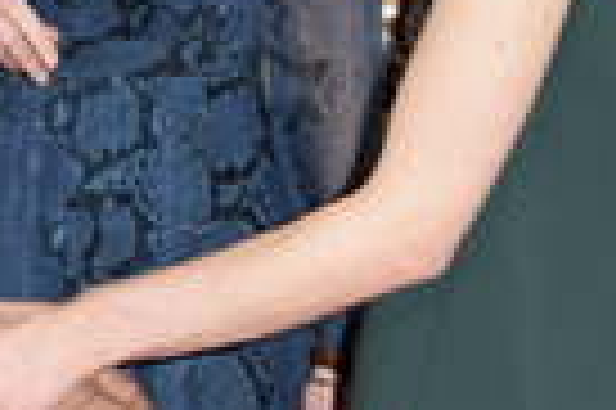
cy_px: -77
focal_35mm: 181
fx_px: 3093
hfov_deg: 11.3
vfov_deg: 7.5
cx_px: 63
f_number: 6.3
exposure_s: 1/250
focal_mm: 55
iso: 1000
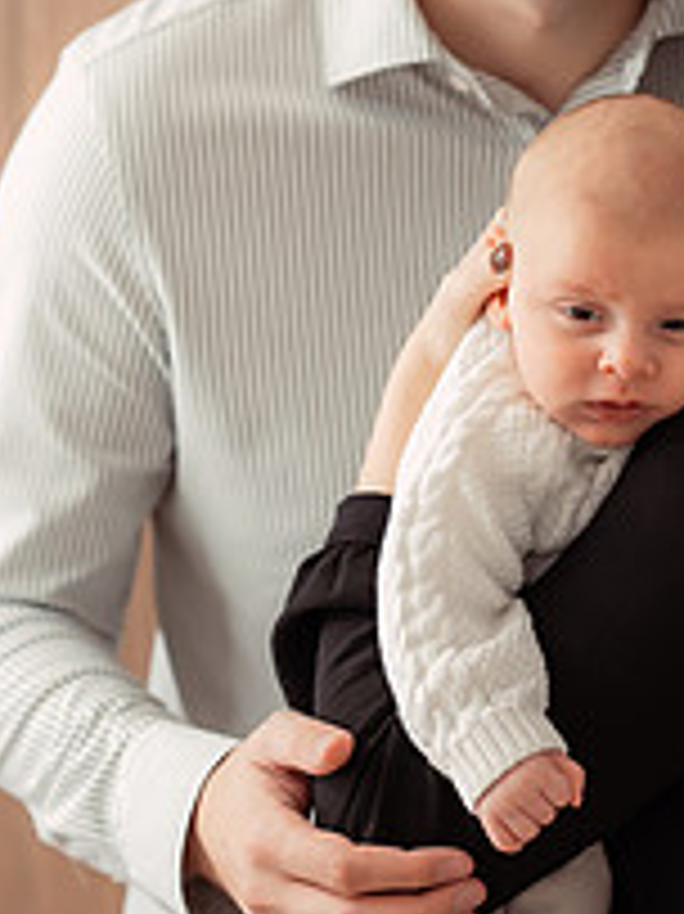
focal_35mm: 181
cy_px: 428
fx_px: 4774
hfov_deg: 8.2
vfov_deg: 10.9
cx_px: 515
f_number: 3.2
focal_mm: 85
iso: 2500
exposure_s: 1/160
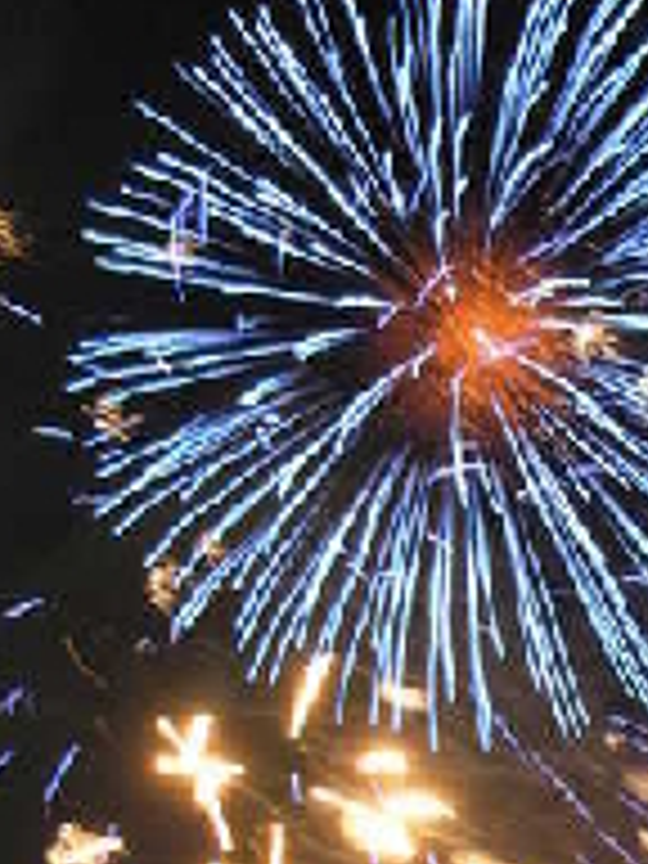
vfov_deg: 20.4
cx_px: 639
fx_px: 2371
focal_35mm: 95
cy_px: 720
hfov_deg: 15.3
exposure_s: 1
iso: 400
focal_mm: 6.3
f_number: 2.9
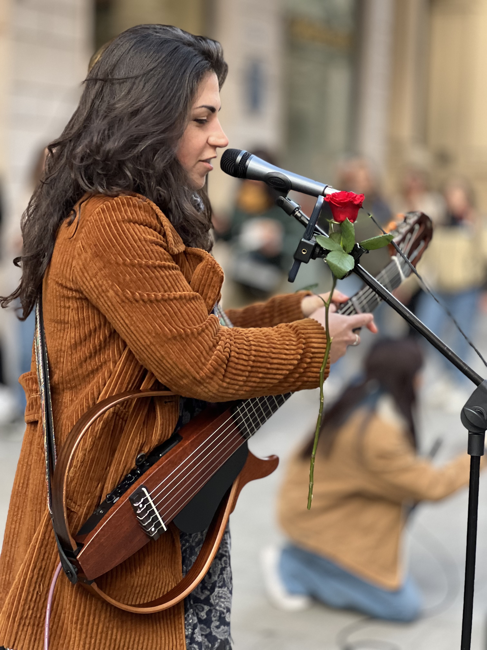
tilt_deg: -4.0
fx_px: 1444
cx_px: 244
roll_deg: -1.5
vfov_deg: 25.3
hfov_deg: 19.1
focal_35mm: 77
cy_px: 325
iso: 250
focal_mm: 9
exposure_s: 1/93
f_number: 2.8
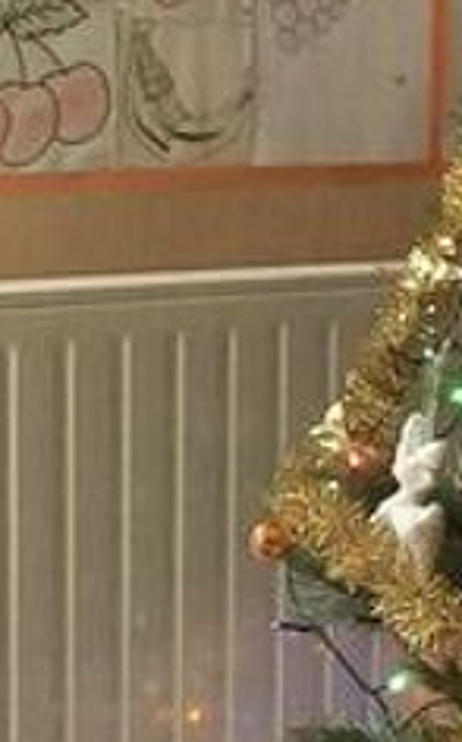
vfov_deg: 14.0
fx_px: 3029
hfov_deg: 8.3
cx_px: 937
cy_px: 451
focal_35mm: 150
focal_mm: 4.6
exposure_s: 1/33
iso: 320
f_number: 2
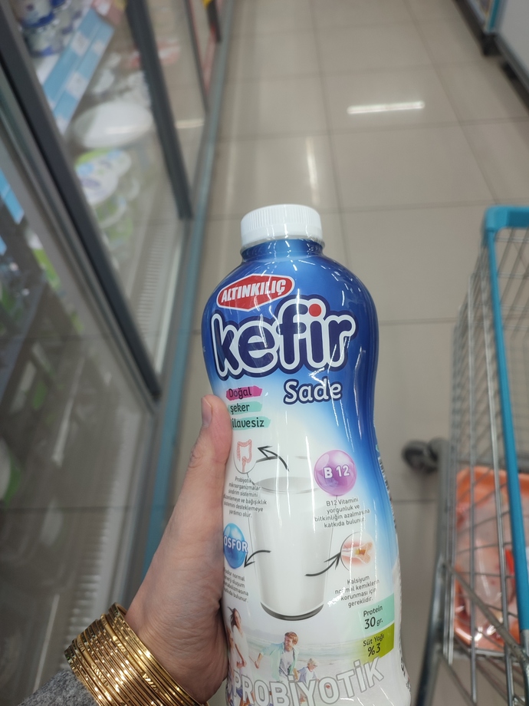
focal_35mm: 25
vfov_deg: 69.4
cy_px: 353
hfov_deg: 54.9
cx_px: 264
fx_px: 509
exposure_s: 1/33
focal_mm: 6.04
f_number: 1.9
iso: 189
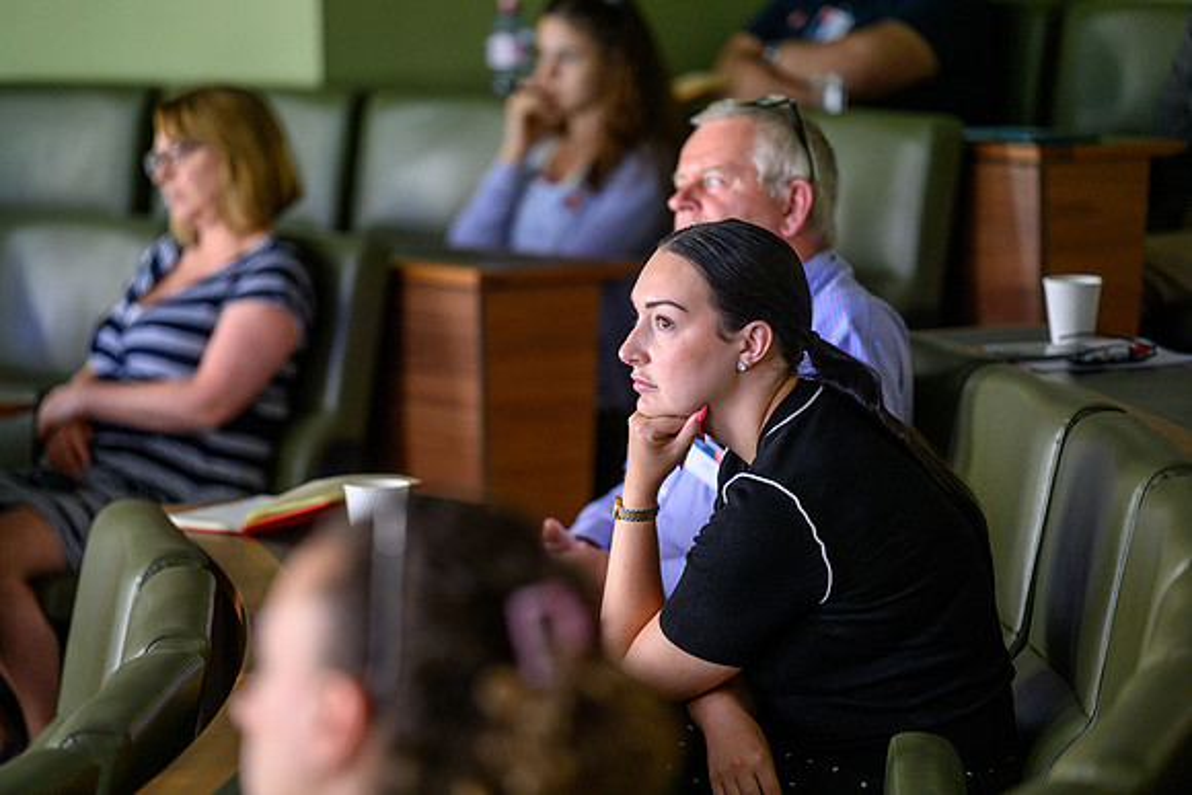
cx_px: 596
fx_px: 5041
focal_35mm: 152
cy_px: 398
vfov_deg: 9.0
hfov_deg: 13.5
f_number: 2.8
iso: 1800
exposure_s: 1/200
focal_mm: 150
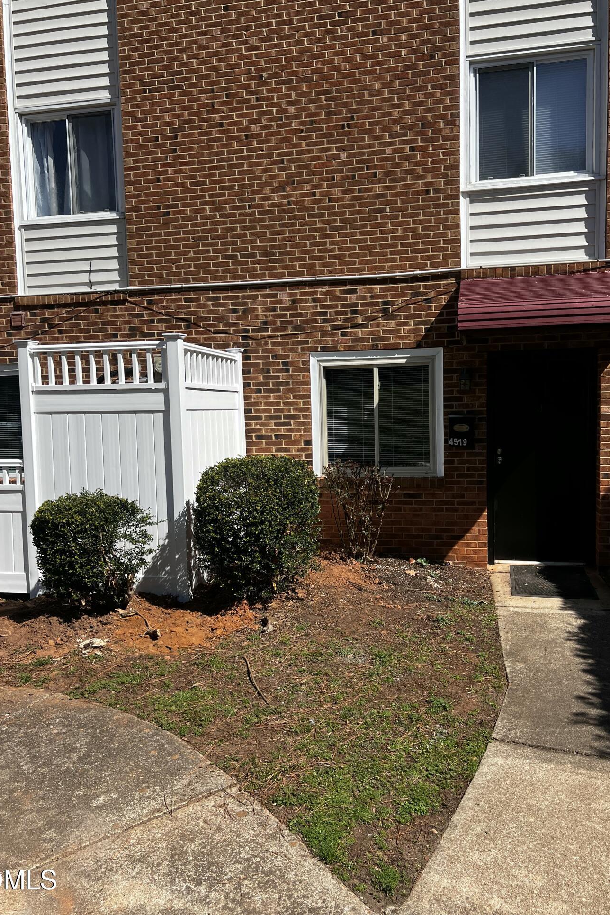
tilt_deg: -4.4
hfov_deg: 46.3
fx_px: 712
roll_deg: +1.5
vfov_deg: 65.5
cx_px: 337
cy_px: 450
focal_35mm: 28
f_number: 1.5
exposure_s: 1/4115
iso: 50
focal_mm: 5.7
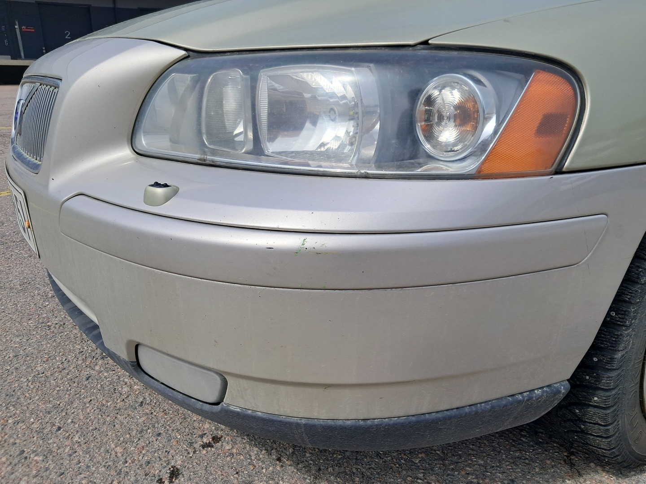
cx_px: 323
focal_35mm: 27
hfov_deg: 65.3
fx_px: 504
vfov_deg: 51.4
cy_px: 242
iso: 50
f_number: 1.8
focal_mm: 4
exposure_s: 1/1385
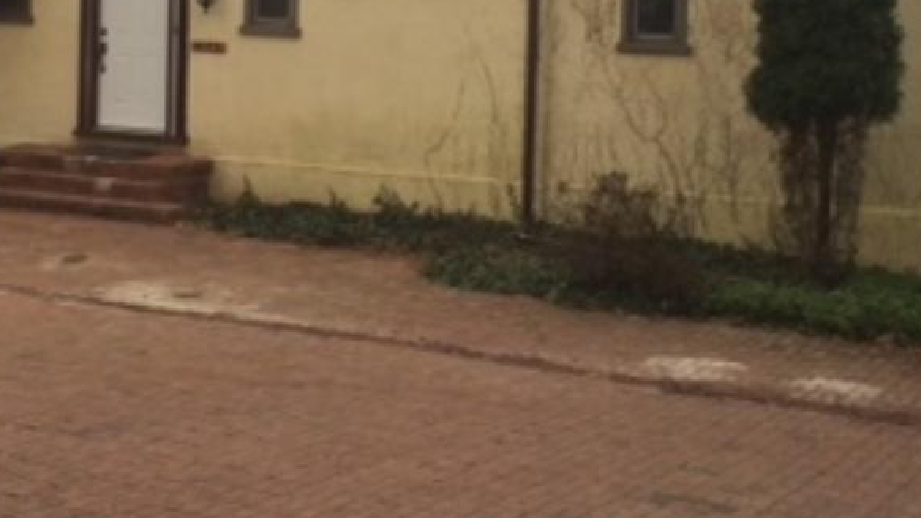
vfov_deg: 15.2
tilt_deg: -0.6
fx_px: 1905
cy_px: 0
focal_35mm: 78
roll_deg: +0.6
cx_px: 258
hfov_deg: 26.9
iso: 32
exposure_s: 1/789
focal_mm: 4.15
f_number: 2.2
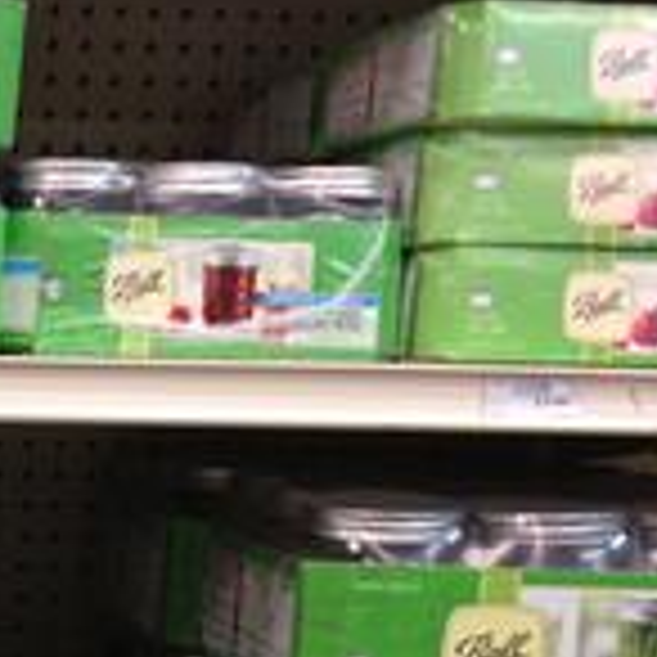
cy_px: 688
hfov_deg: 16.5
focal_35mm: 99
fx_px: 2126
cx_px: -223
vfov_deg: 17.1
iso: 100
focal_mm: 4.28
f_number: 2.4
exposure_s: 1/20
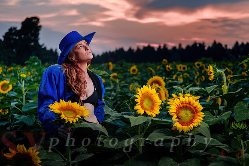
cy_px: 83
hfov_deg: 31.5
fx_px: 441
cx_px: 129
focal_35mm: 64
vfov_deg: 21.3
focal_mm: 60
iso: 64
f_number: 3.5
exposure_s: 1/60
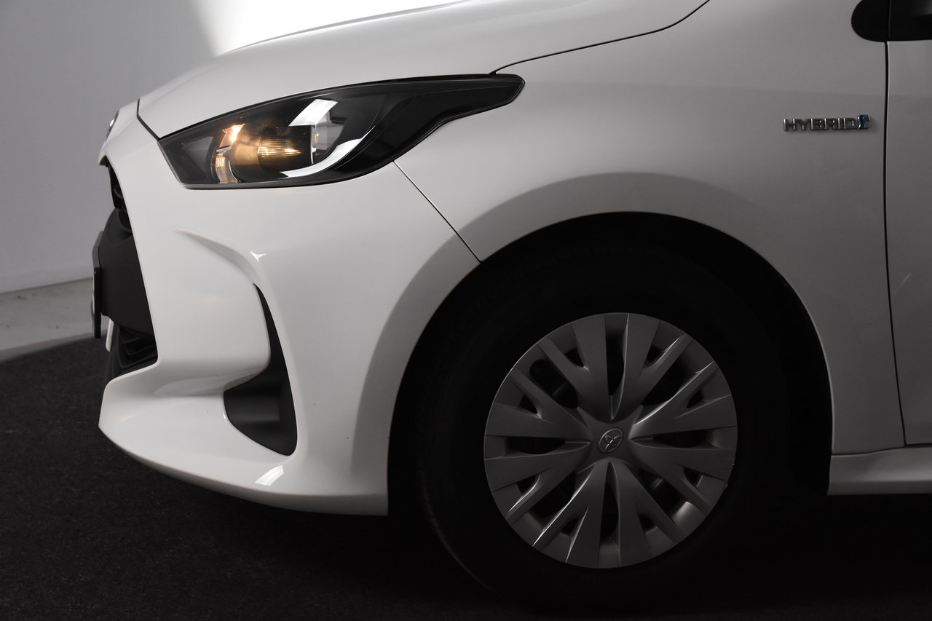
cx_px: 466
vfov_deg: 23.8
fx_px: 1475
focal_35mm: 57
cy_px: 310
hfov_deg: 35.1
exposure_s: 1/160
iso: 1600
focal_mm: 38
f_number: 6.3
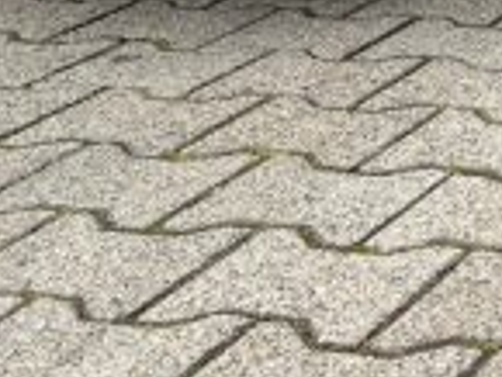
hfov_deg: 14.9
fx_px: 1669
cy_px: -377
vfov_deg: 11.6
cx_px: 907
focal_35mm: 115
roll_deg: +0.1
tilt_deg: -4.5
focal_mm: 5.7
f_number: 1.5
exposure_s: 1/182
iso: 50
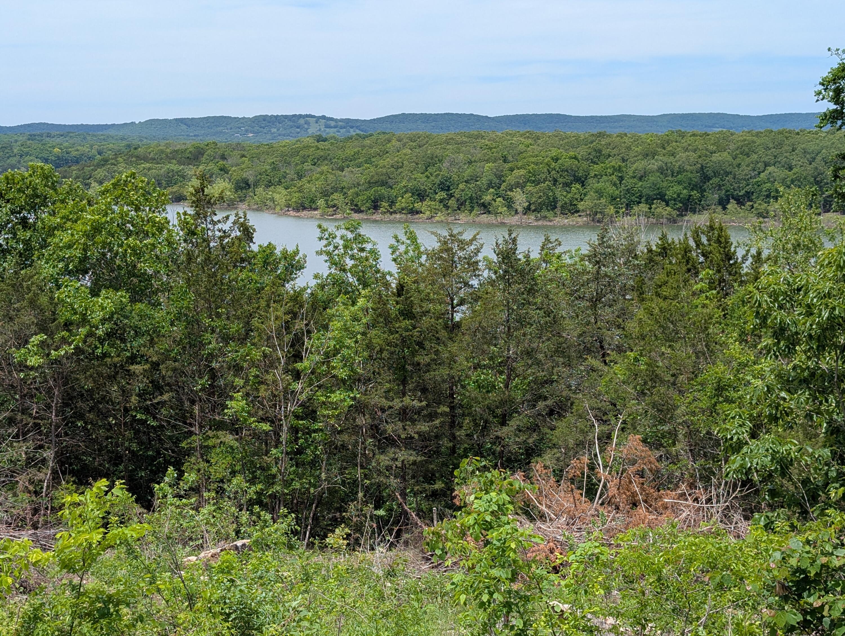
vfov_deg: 29.7
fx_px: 1198
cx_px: 422
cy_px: 318
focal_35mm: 49
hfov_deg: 38.9
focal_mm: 6.9
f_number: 1.68
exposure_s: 1/1087
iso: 22
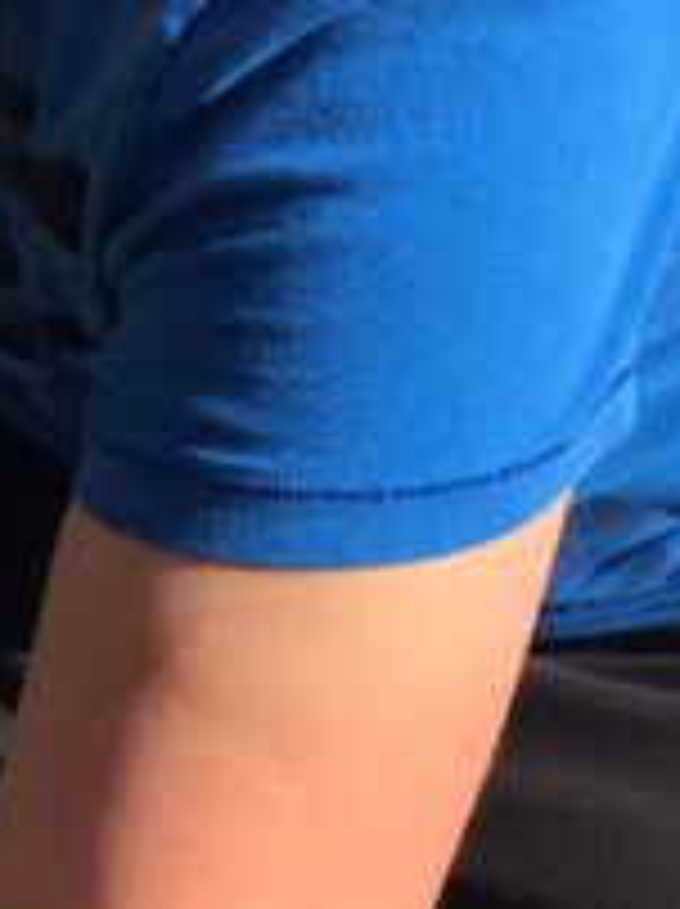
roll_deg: -11.0
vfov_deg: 16.9
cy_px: 108
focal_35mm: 115
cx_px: -468
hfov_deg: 12.0
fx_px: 3018
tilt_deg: -19.8
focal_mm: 4.15
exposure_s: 1/1799
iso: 32
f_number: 2.2
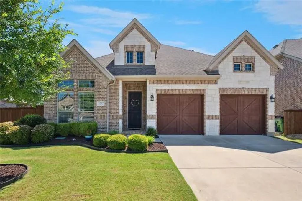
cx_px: 151
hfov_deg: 95.0
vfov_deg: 72.0
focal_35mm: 16
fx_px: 138
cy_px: 100
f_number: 8
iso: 250
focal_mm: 16.5
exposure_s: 1/125
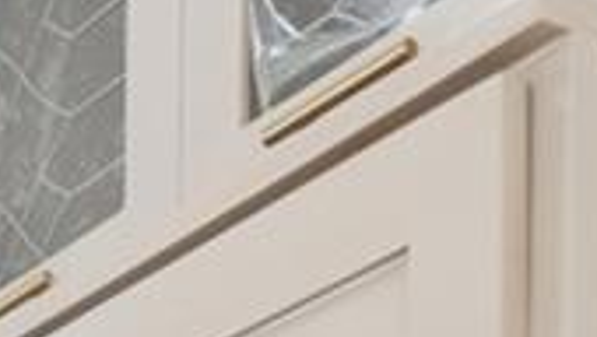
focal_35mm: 120
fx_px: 1901
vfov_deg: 8.2
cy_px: 1102
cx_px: -200
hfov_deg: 16.7
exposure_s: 1/6
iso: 200
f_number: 8
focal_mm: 19
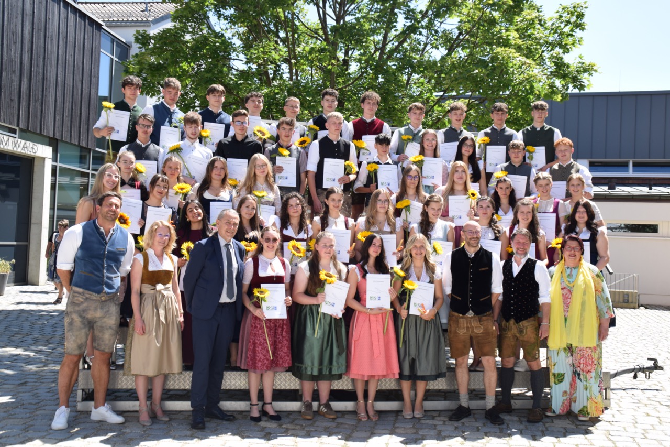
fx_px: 698
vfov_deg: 35.5
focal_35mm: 38
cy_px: 224
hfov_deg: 51.3
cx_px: 335
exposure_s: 1/250
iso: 200
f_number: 8
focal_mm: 25
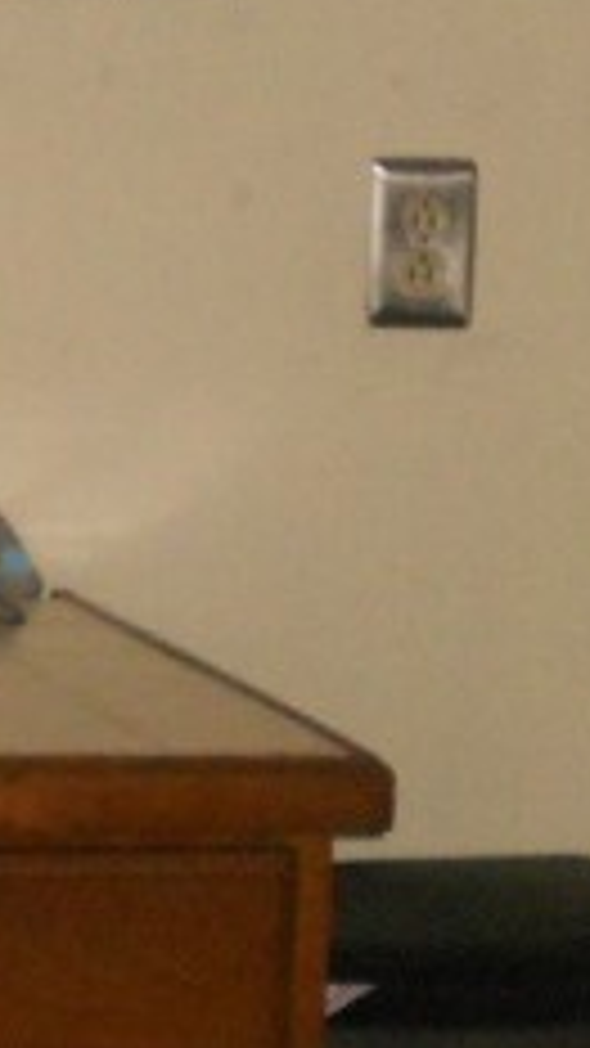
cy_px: 337
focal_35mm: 182
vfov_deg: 11.8
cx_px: -797
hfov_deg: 6.4
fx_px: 5064
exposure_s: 1/30
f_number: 3.9
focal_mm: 6.9
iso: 400
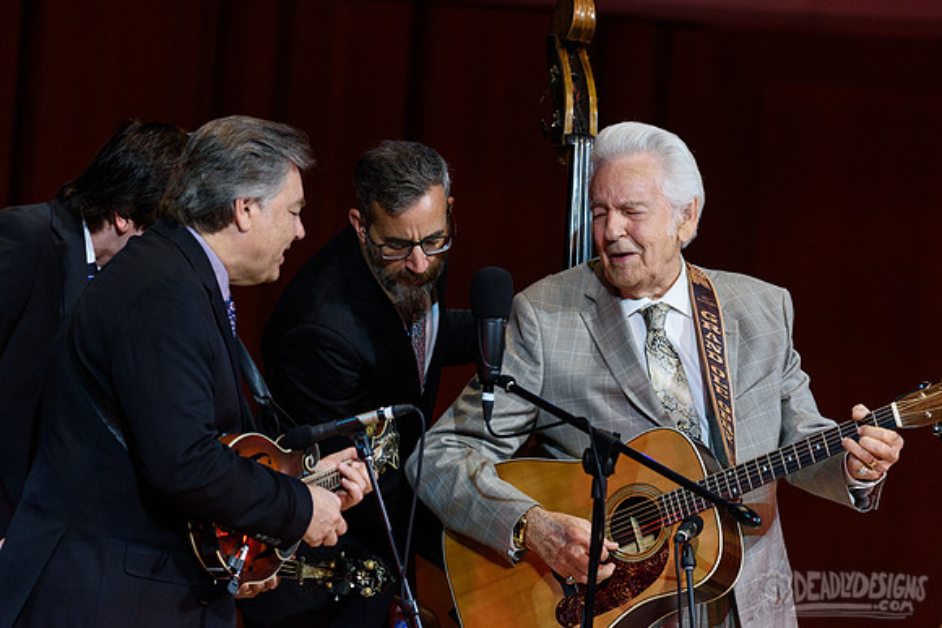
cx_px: 471
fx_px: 9160
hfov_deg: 5.9
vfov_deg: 3.9
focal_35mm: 350
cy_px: 314
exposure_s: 1/320
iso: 2500
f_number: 5.6
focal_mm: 350
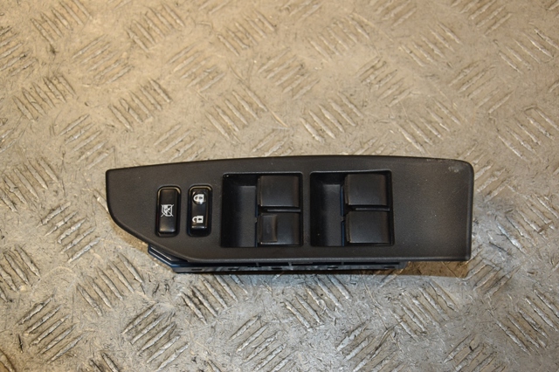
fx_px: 931
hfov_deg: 33.4
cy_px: 186
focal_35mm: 60
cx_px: 280
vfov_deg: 22.6
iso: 800
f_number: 5.6
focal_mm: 40
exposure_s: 1/200
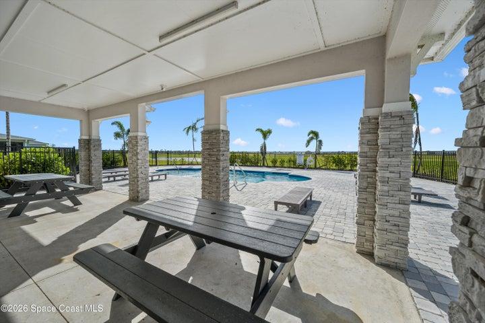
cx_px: 242
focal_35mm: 14
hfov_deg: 104.3
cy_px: 162
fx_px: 189
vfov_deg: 81.2
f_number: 8
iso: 200
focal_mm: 14
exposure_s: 1/400
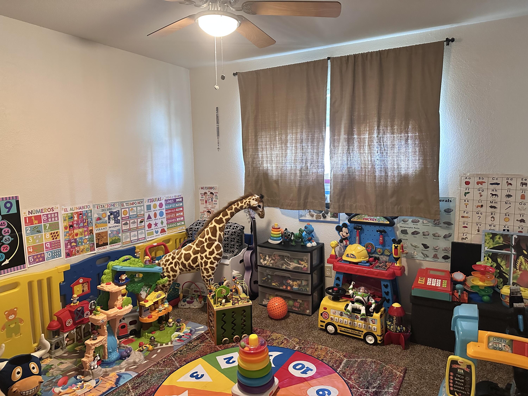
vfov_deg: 56.8
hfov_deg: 71.6
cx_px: 264
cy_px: 198
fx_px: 366
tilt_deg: -5.6
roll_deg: +0.2
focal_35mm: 24
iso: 800
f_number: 1.78
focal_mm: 6.86
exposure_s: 1/60
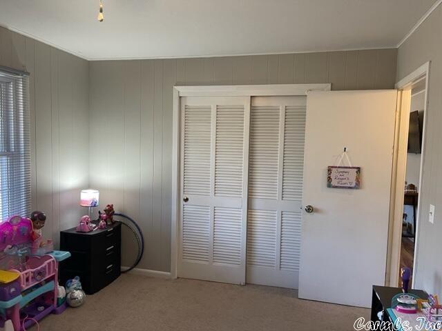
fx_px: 332
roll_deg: -1.2
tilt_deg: -5.2
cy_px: 166
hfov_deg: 67.3
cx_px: 221
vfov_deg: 53.1
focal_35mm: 26
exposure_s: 1/60
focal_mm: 5.1
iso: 100
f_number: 1.6
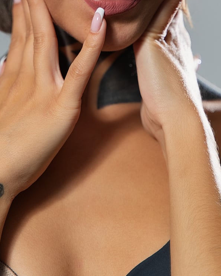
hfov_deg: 8.5
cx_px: 101
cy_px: -32
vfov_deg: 10.5
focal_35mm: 182
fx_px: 1489
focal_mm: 75
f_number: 2.8
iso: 100
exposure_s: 1/200
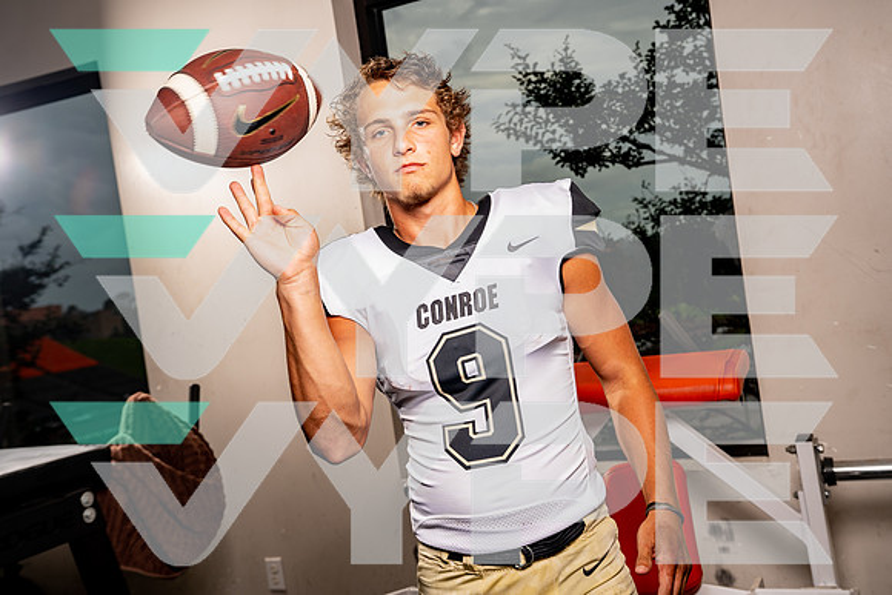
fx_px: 1016
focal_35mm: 41
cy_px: 298
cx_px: 446
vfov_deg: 32.6
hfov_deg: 47.4
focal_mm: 41
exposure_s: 1/320
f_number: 5.6
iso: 100
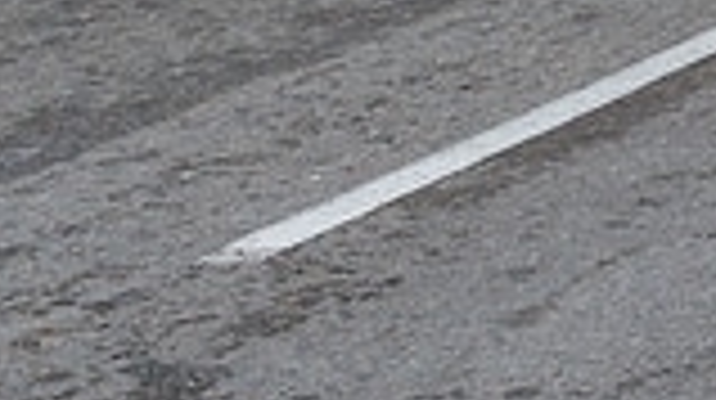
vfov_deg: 5.1
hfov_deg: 8.8
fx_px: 4399
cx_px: 1367
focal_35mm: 232
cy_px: -546
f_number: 11
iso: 100
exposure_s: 1/100
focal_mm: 28
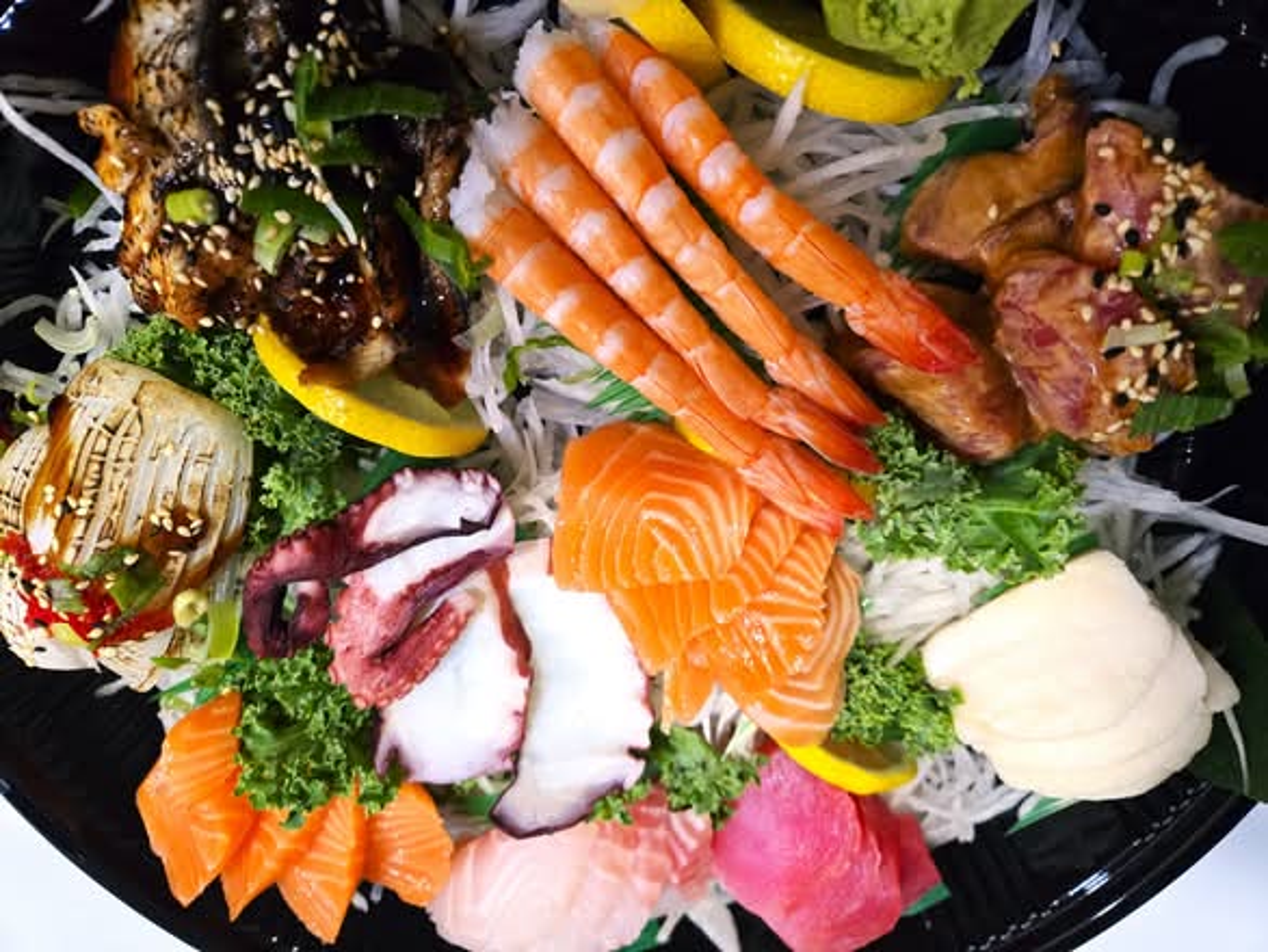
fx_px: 843
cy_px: 476
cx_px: 634
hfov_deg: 73.9
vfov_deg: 58.9
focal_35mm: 23
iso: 1000
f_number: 1.8
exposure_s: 1/120
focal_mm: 5.4
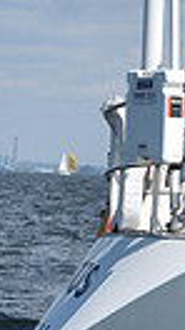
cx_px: 722
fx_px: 3838
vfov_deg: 4.9
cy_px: 201
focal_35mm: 439
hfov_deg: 2.7
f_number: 9
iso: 320
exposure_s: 1/1250
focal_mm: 95
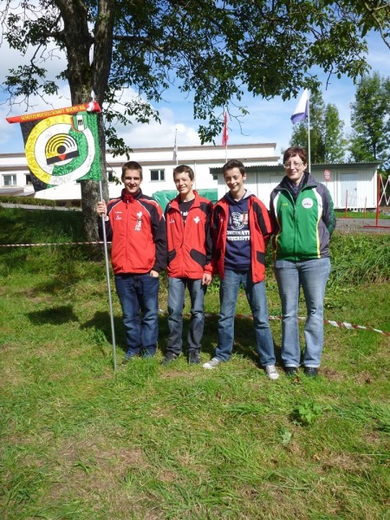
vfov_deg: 63.4
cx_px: 195
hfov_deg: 49.7
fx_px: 421
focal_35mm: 28
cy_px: 260
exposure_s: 1/640
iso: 100
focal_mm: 4.9
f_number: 3.3
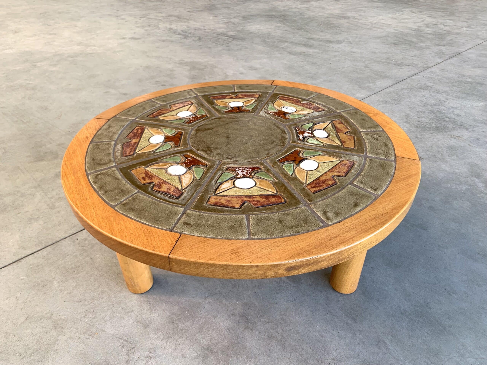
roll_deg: +1.6
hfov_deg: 67.3
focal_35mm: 26
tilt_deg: -34.8
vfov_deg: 53.1
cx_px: 244
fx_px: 366
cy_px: 182
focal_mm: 4.25
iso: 40
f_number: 1.8
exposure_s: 1/122
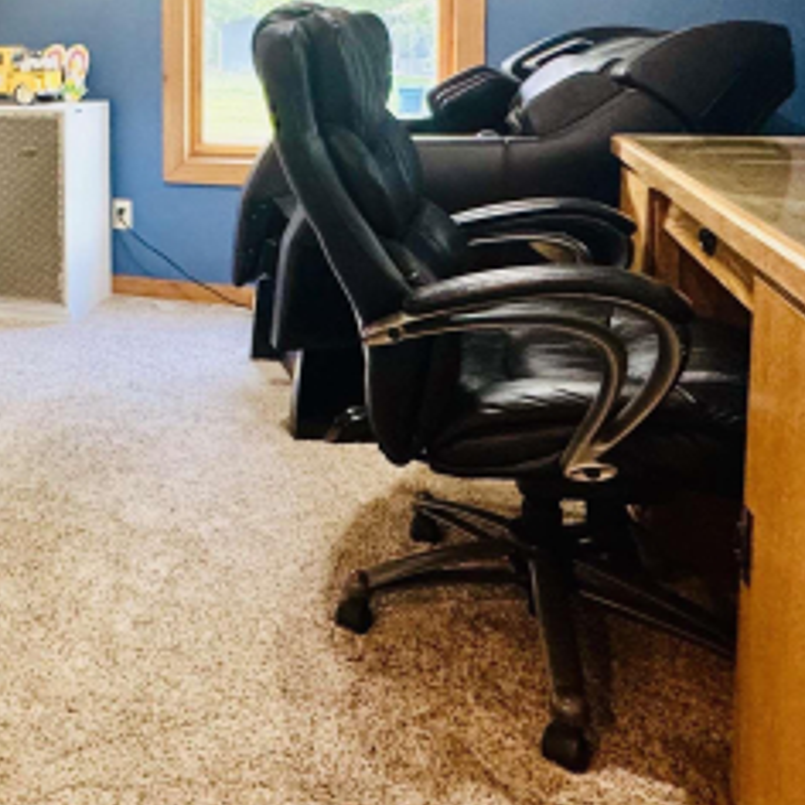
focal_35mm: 35
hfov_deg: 42.5
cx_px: 53
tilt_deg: -5.0
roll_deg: +0.8
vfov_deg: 44.1
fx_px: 921
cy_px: 123
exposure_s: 1/60
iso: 400
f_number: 2.2
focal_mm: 2.22
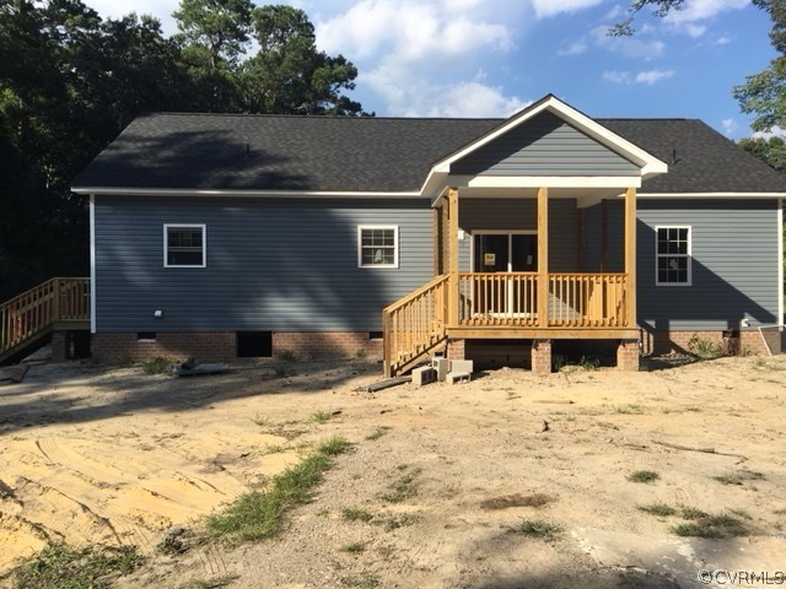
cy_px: 294
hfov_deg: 61.7
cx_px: 393
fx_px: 658
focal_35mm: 29
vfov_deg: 48.2
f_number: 2.2
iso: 25
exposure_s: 1/1083
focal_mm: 4.15
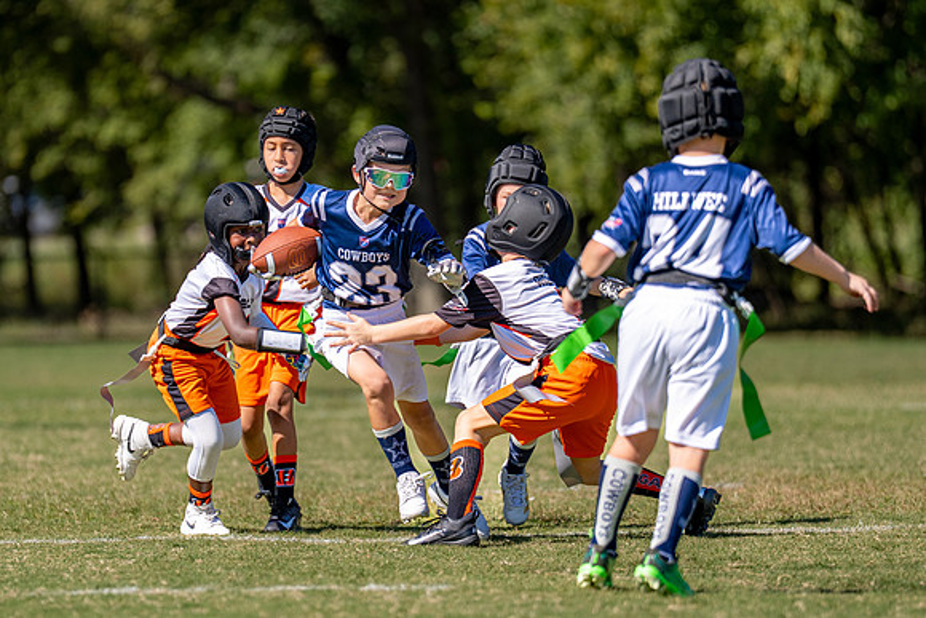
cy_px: 355
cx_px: 355
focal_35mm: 324
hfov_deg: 6.4
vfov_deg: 4.2
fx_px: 8337
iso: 160
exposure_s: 1/3200
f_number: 2.8
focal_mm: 200
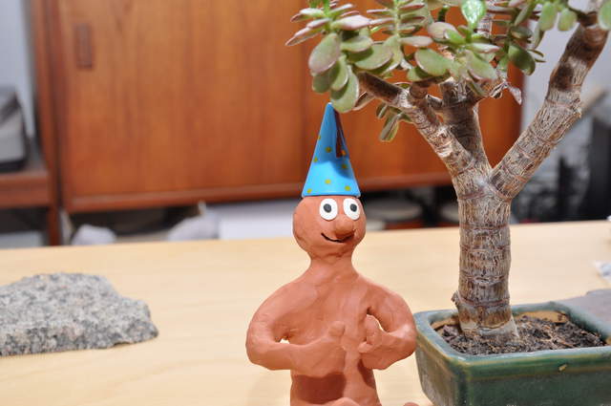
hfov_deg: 33.4
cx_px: 306
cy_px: 203
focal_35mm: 60
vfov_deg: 22.6
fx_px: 1017
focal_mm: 40
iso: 640
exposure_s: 1/50
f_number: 9
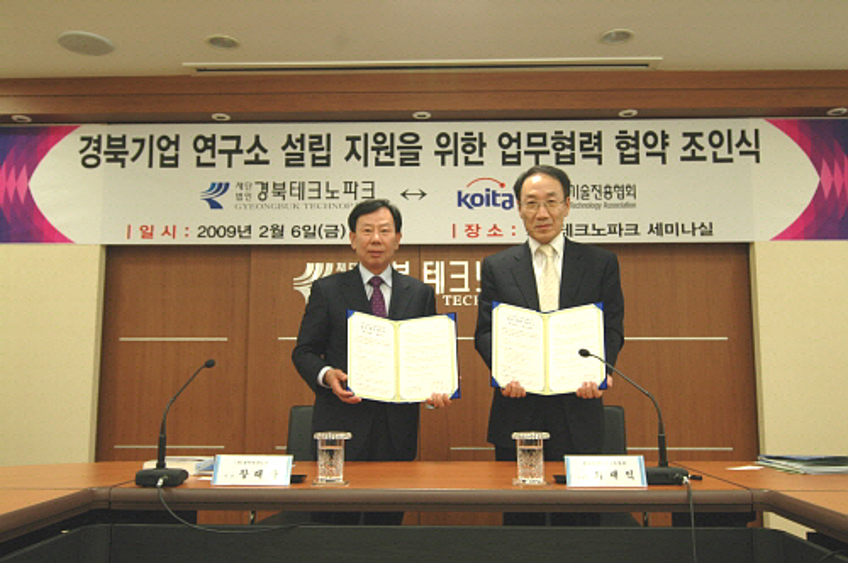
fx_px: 776
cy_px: 282
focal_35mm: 33
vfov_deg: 39.9
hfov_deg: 57.3
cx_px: 424
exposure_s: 1/25
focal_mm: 22
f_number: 5.6
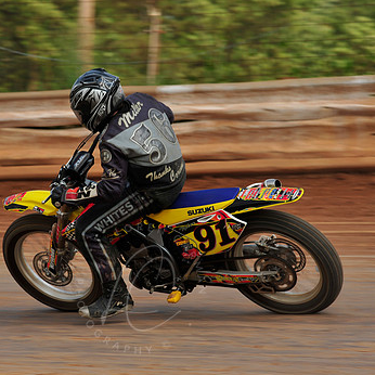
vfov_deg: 7.2
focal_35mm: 242
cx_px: 140
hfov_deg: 7.2
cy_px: 189
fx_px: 2966
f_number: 9
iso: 200
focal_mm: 170
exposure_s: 1/400
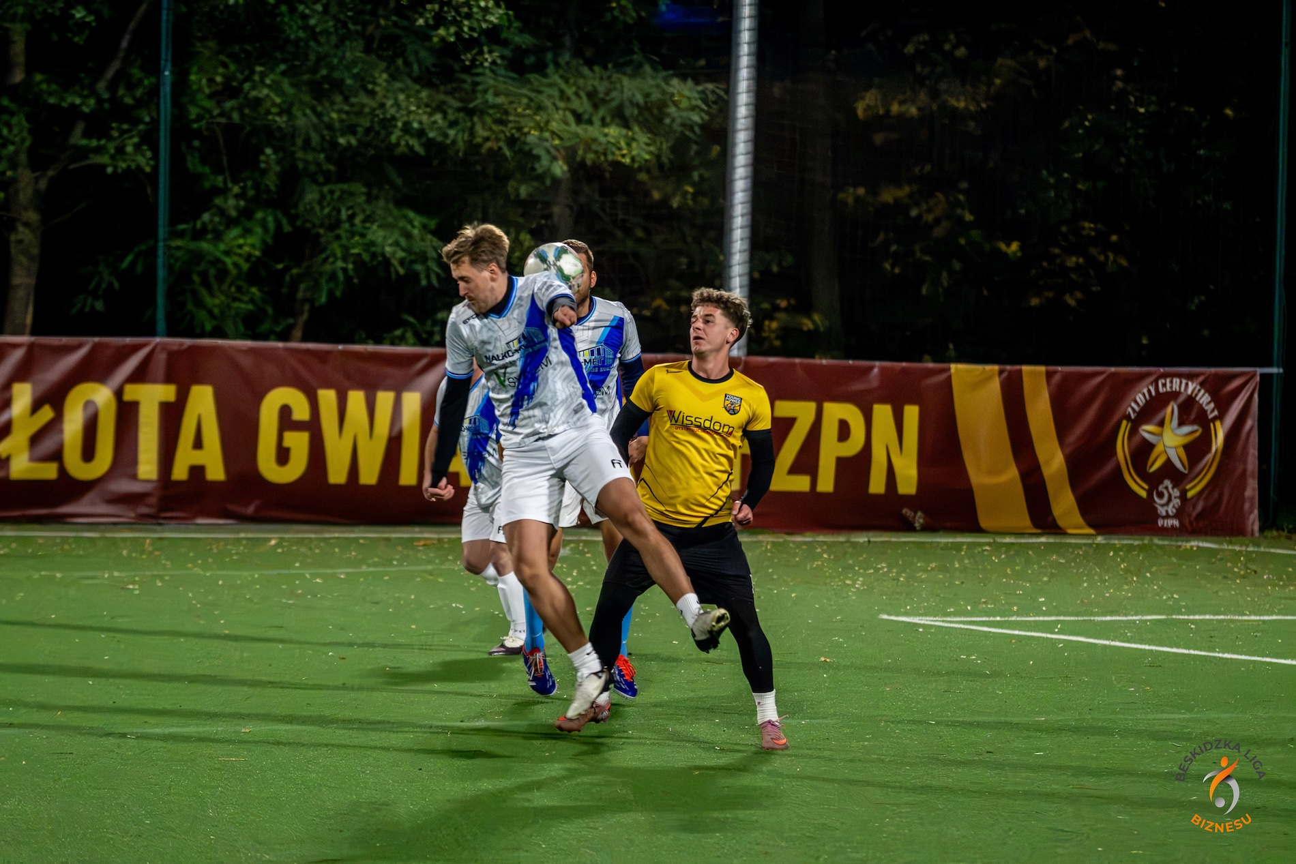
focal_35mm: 158
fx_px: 5670
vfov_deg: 8.7
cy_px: 432
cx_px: 648
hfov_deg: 13.0
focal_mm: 105
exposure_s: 1/640
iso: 8000
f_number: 2.8
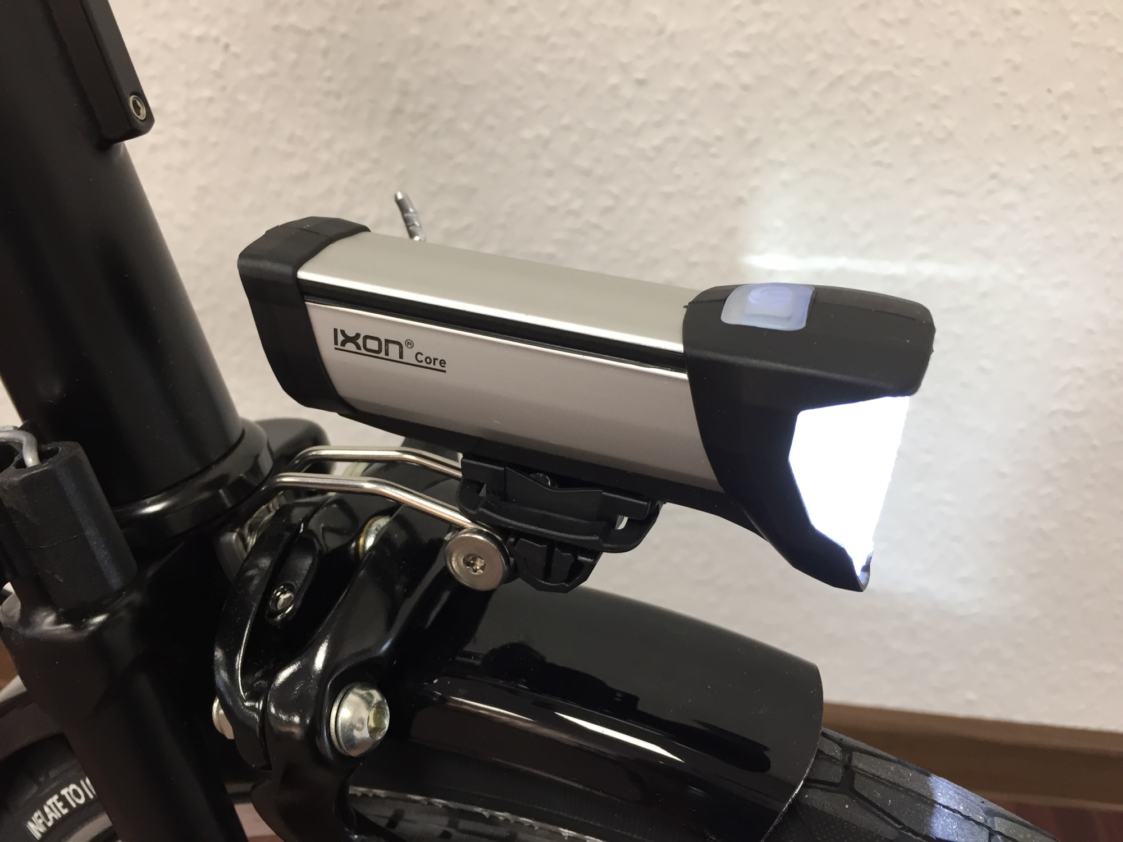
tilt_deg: -34.1
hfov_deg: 61.7
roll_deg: -2.3
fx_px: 941
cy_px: 421
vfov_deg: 48.2
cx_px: 562
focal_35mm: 29
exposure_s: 1/33
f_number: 2.2
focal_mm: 4.15
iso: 80
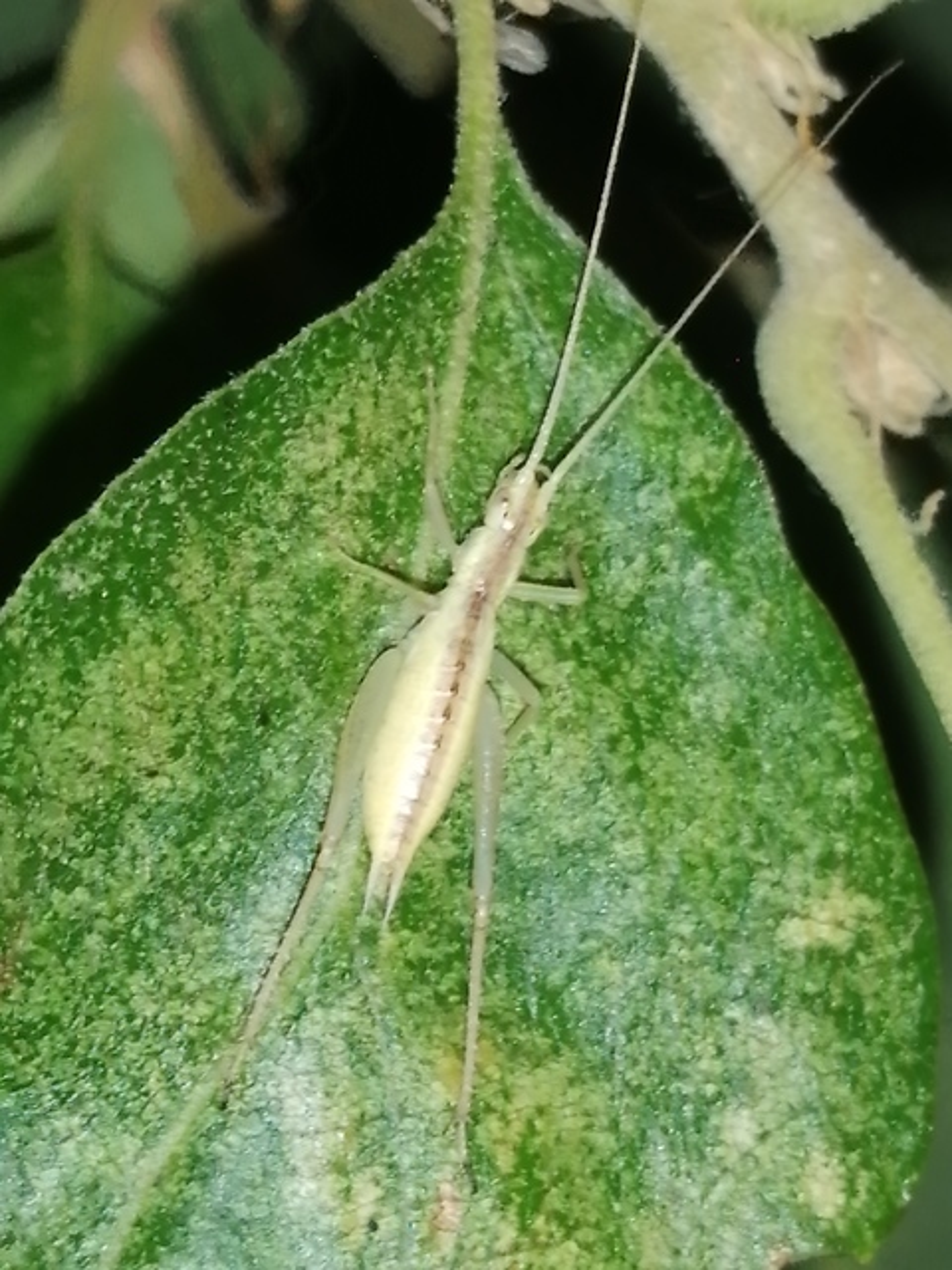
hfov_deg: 14.2
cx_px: 476
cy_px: 635
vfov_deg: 18.9
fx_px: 3814
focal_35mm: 104
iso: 100
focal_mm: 3.46
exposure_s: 1/60
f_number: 1.8
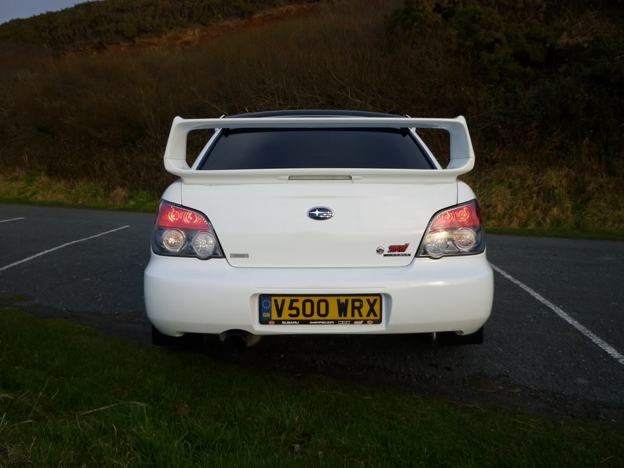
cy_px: 234
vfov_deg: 48.2
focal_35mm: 29
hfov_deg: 61.7
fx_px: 523
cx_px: 312
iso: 80
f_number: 3.3
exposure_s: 1/250
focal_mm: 5.2
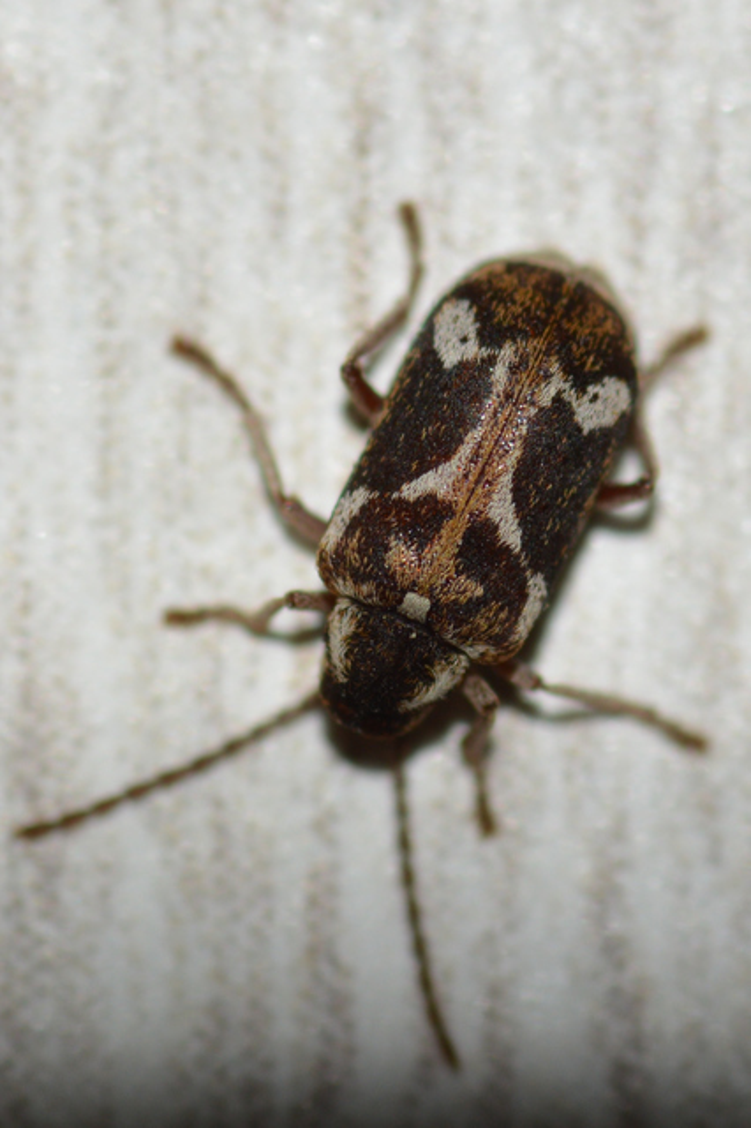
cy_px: 564
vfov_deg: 13.7
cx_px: 376
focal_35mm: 150
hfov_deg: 9.1
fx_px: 4698
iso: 100
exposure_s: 1/200
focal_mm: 100
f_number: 16
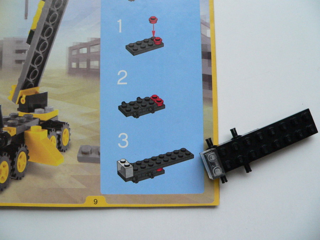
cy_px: 120
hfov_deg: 51.4
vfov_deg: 39.7
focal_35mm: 36
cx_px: 160
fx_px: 333
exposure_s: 1/125
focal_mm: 6
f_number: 3.3
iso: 400
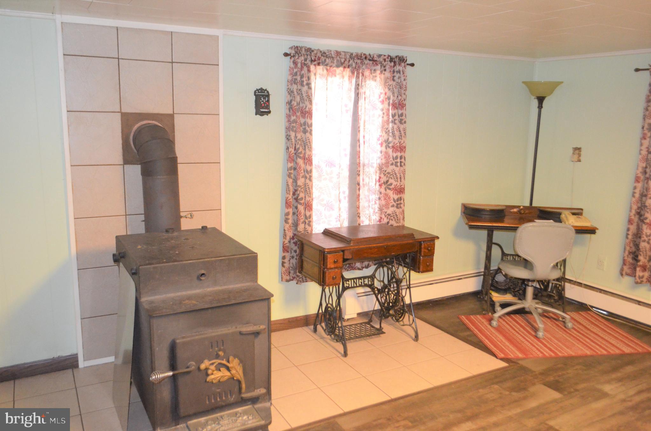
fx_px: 541
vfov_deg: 43.4
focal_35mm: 30
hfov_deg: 62.0
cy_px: 216
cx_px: 326
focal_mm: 20
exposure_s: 1/60
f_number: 3.8
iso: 2800
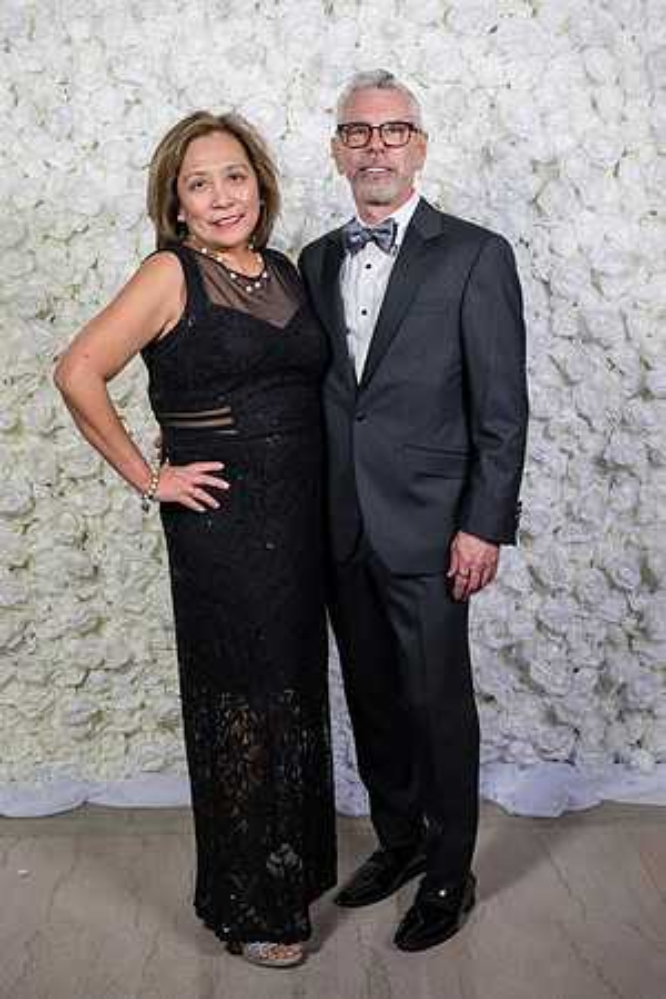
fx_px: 1443
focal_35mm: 52
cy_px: 500
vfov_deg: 38.2
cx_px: 333
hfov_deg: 26.0
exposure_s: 1/200
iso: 400
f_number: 5.6
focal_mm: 52
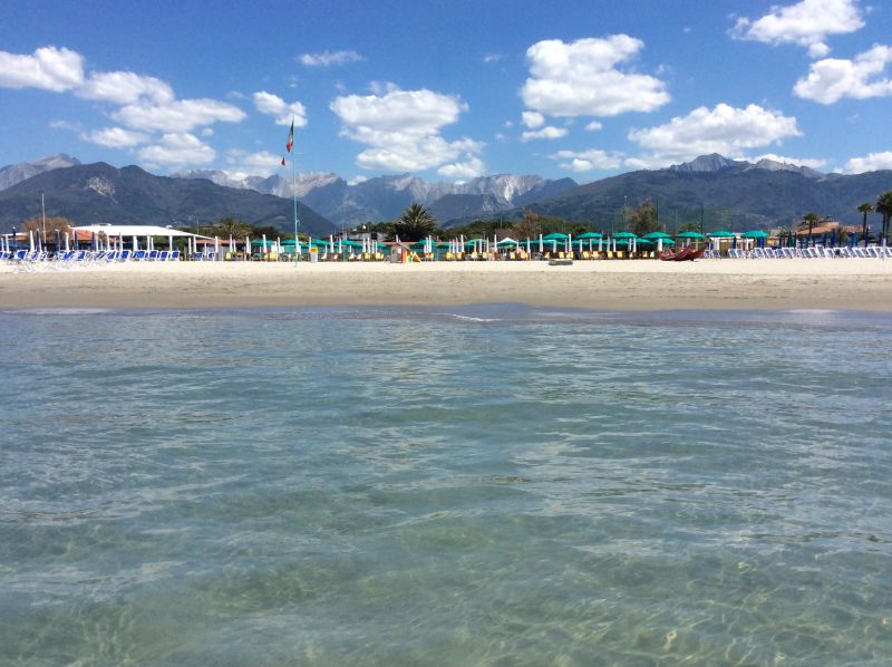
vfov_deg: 44.1
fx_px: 824
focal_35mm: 32
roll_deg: +2.1
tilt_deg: -5.2
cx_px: 446
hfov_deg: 56.9
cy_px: 334
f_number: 2.4
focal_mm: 3.3
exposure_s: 1/2119
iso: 32
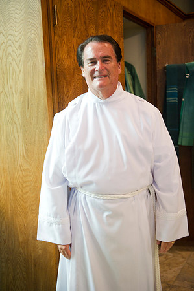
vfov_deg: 44.5
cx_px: 97
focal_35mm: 44
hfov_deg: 30.4
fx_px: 356
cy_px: 146
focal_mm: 44
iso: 2000
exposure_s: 1/80
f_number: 2.8
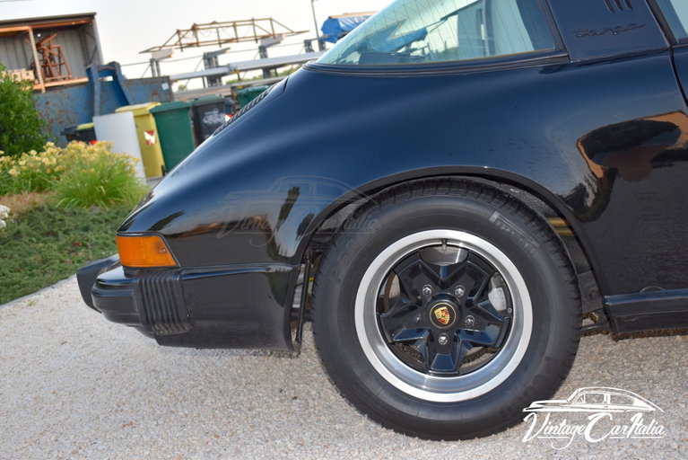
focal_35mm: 44
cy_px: 230
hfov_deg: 44.9
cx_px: 344
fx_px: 832
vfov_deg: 30.9
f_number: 5
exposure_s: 1/200
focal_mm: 29
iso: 200
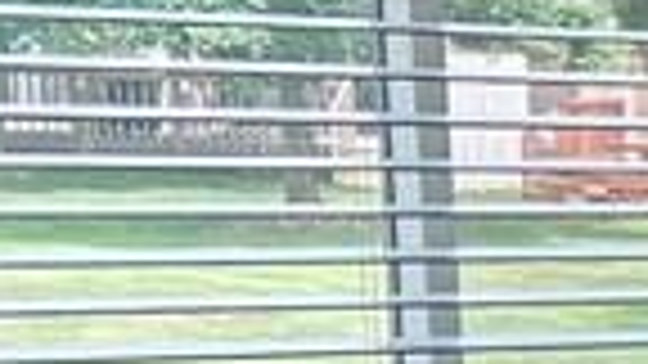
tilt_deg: -11.7
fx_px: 3454
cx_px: 2070
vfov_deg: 5.9
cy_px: 728
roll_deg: -1.5
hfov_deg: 8.6
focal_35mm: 201
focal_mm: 5.7
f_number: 1.5
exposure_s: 1/60
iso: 100
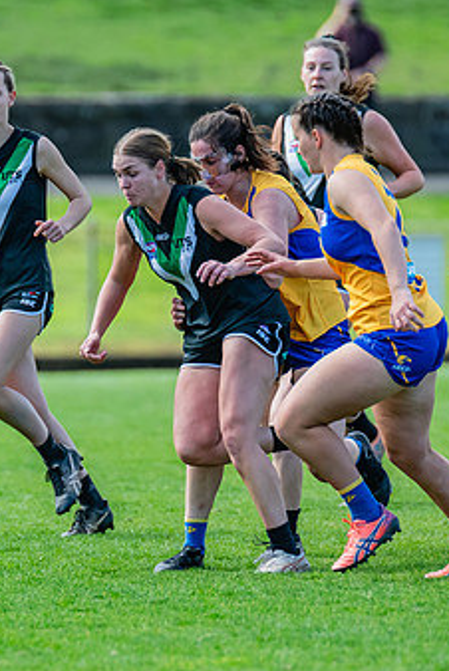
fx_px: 16279
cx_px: 107
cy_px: 360
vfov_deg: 2.4
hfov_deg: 1.6
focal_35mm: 872
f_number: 5
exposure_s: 1/1600
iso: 800
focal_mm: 420
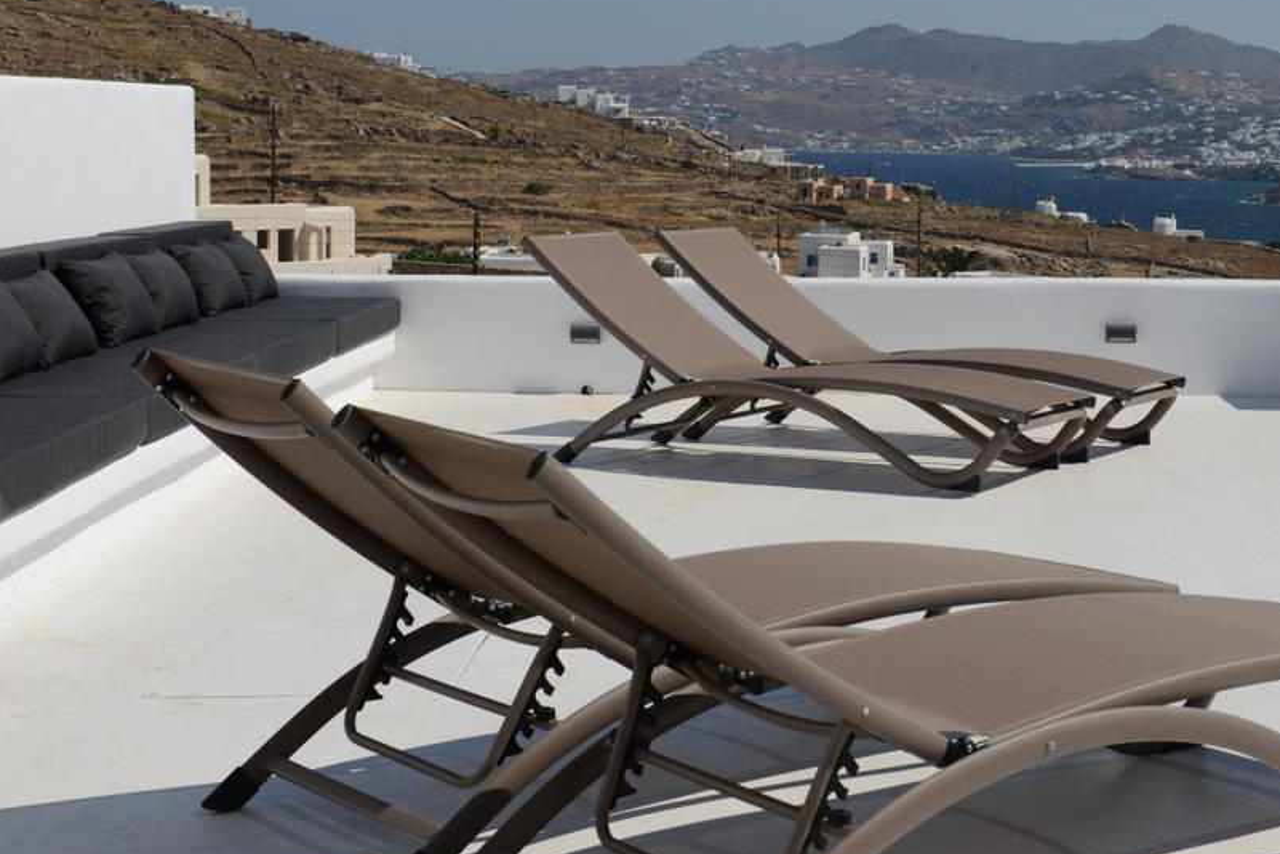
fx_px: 2419
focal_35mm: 68
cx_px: 843
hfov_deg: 29.5
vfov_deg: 19.9
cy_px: 241
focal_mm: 34
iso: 100
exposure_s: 1/400
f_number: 10
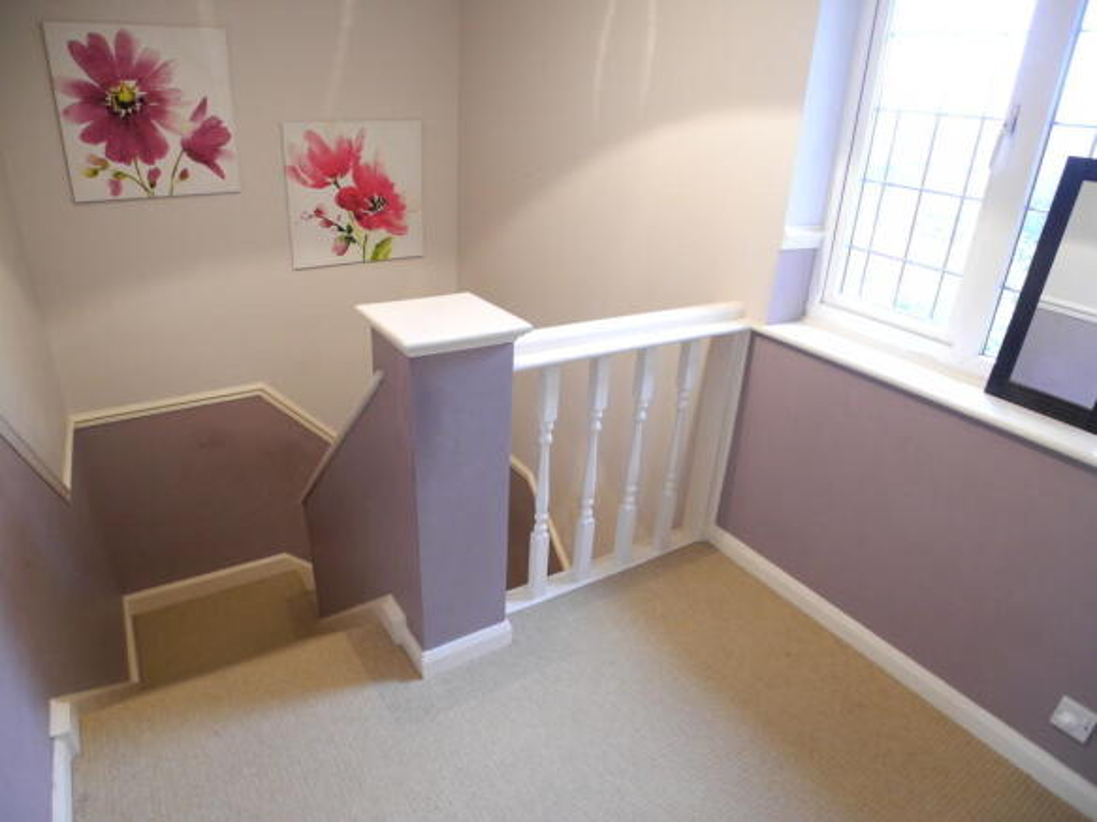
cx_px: 548
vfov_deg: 49.7
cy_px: 411
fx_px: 887
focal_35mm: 28
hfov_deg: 63.5
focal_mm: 6
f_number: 2.8
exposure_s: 1/15.4
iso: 400
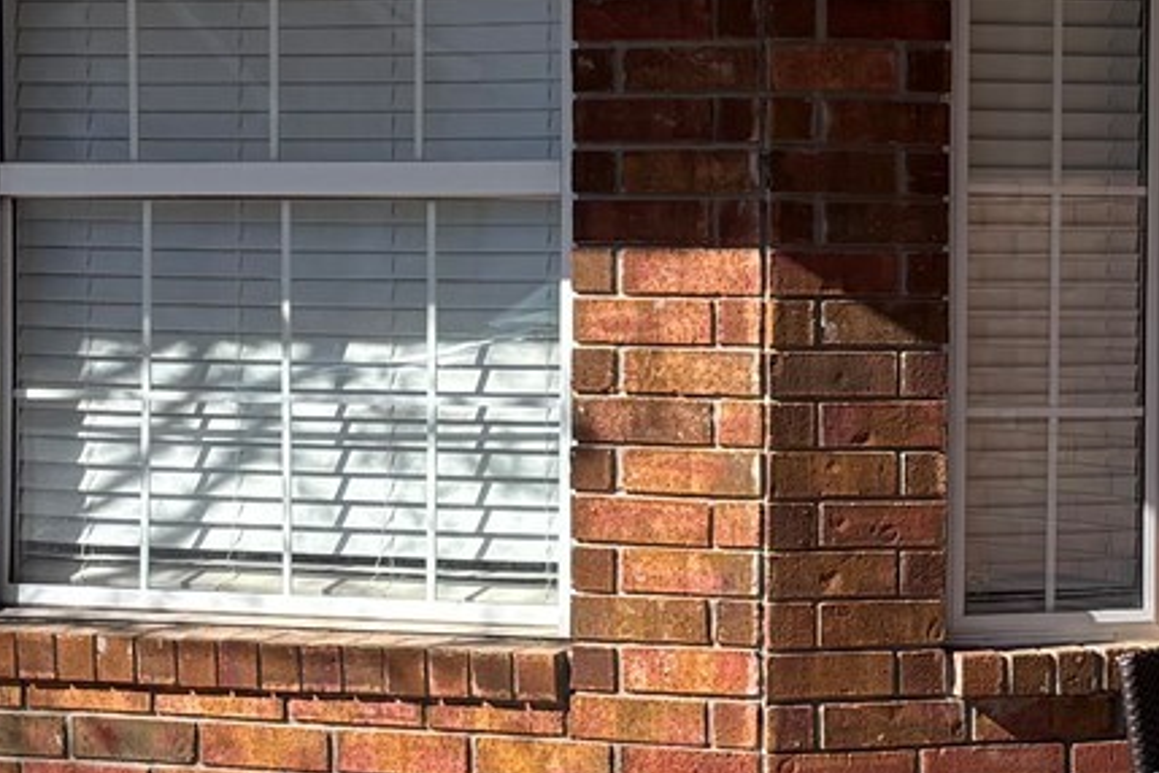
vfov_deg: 11.3
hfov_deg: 16.7
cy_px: 408
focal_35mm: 121
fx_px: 3895
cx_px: 1083
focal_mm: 5.96
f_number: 1.6
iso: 50
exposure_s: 1/3021
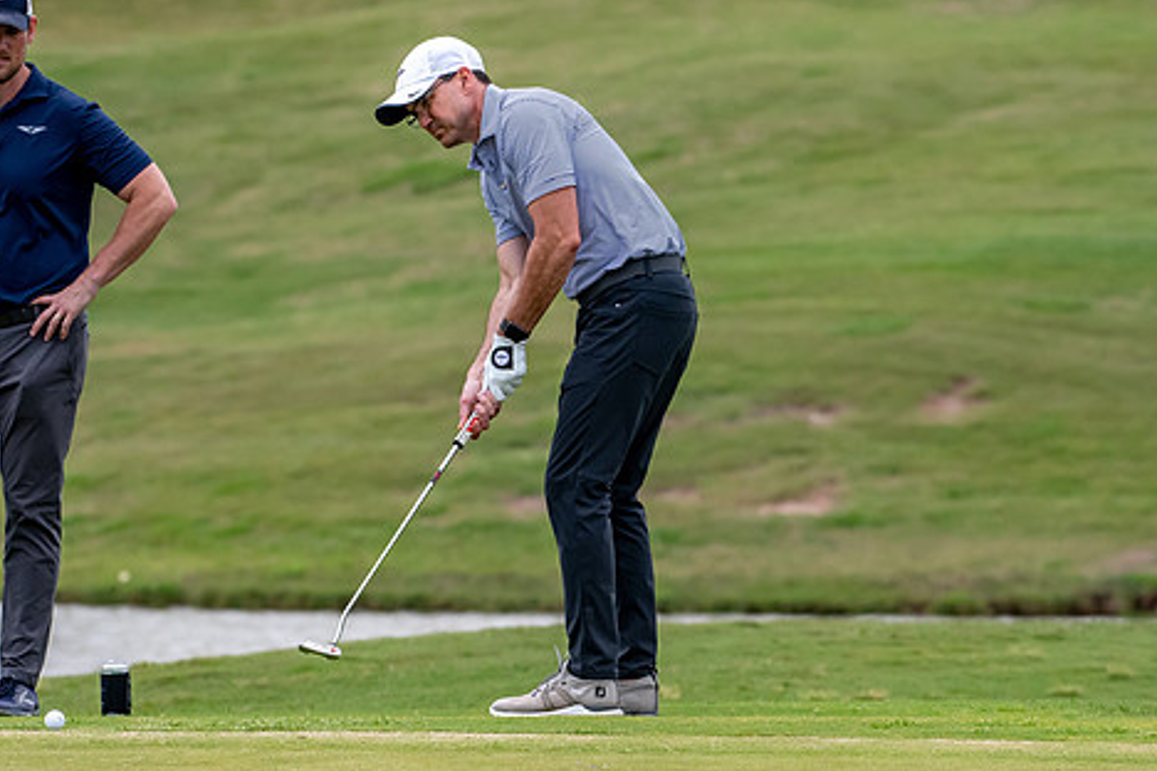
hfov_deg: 5.5
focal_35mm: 372
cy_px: 384
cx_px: 522
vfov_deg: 3.7
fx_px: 11955
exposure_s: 1/2000
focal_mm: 200
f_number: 5.6
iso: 1400
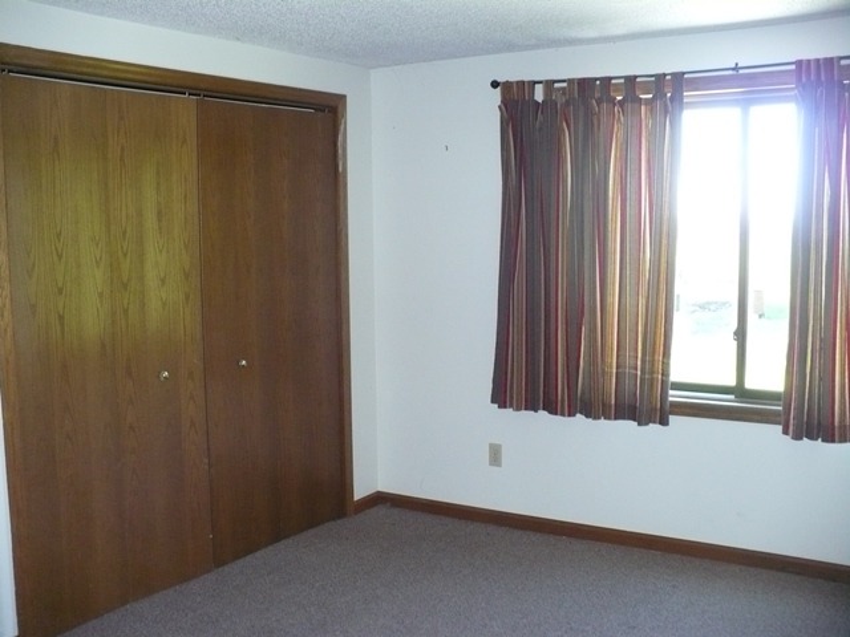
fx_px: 909
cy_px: 318
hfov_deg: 50.1
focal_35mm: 37
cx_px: 425
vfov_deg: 38.7
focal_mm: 6.1
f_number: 2.8
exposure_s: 1/30
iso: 320
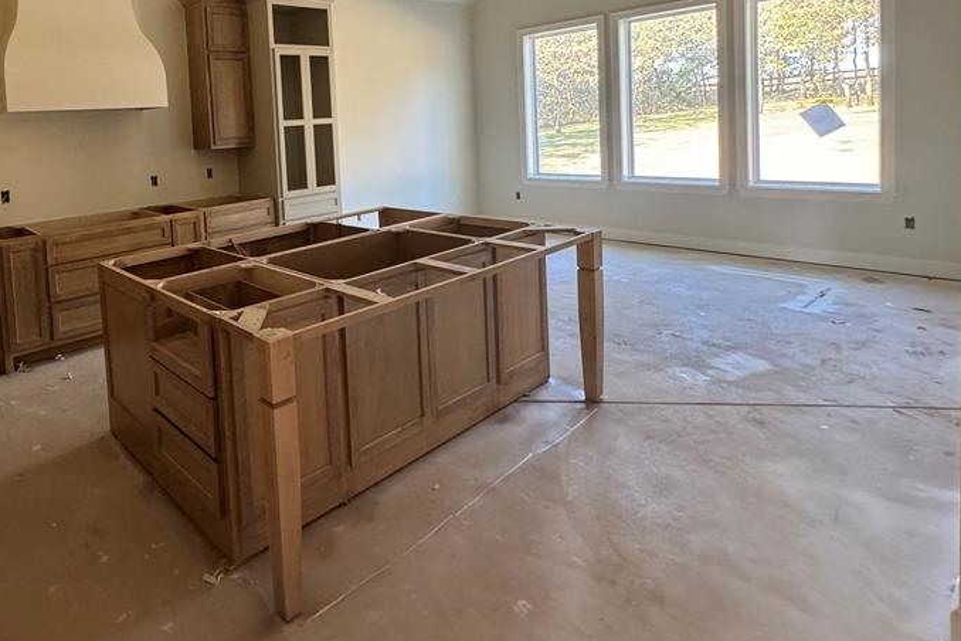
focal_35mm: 22
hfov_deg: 74.3
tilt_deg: -3.3
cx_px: 269
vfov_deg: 54.5
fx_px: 587
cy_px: 157
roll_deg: +3.3
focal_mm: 2.22
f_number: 2.2
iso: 320
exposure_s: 1/86
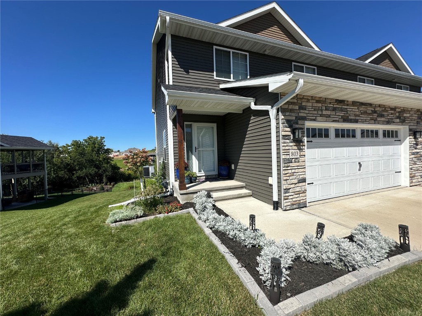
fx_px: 171
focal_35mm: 14
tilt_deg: -1.5
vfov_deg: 85.7
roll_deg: +1.7
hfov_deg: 102.1
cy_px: 158
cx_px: 211
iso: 50
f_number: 2.2
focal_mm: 2.22
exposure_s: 1/2959
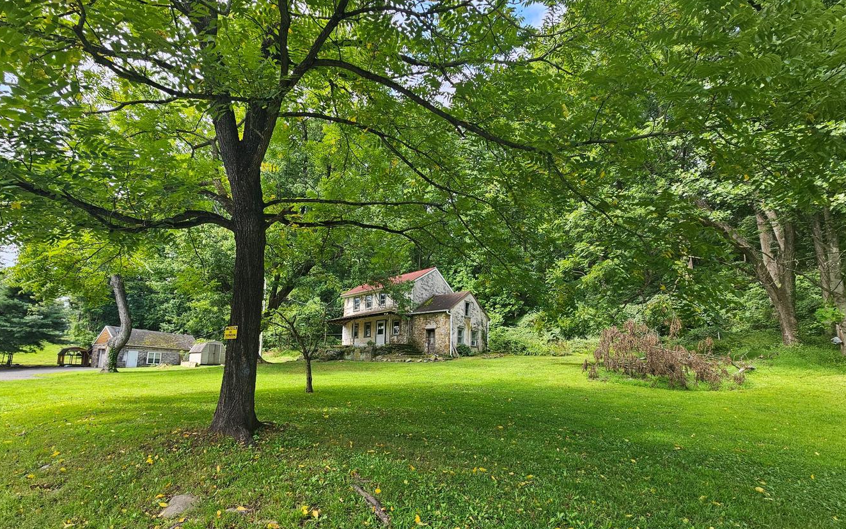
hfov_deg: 101.4
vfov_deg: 73.6
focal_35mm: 15
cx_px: 412
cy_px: 329
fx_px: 346
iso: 50
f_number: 2.2
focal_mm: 2.2
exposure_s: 1/276
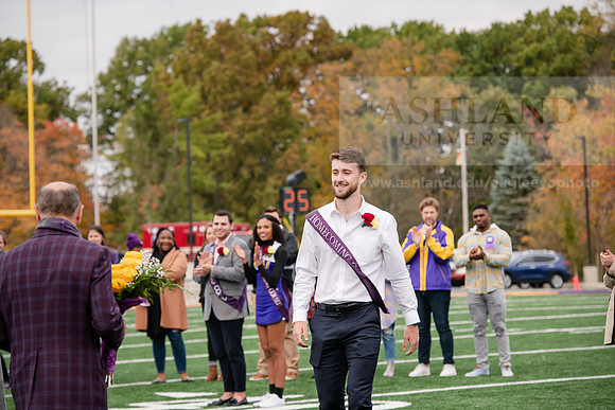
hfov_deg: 15.8
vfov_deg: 10.6
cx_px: 308
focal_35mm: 130
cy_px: 205
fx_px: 2221
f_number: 5
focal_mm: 130
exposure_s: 1/800
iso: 320
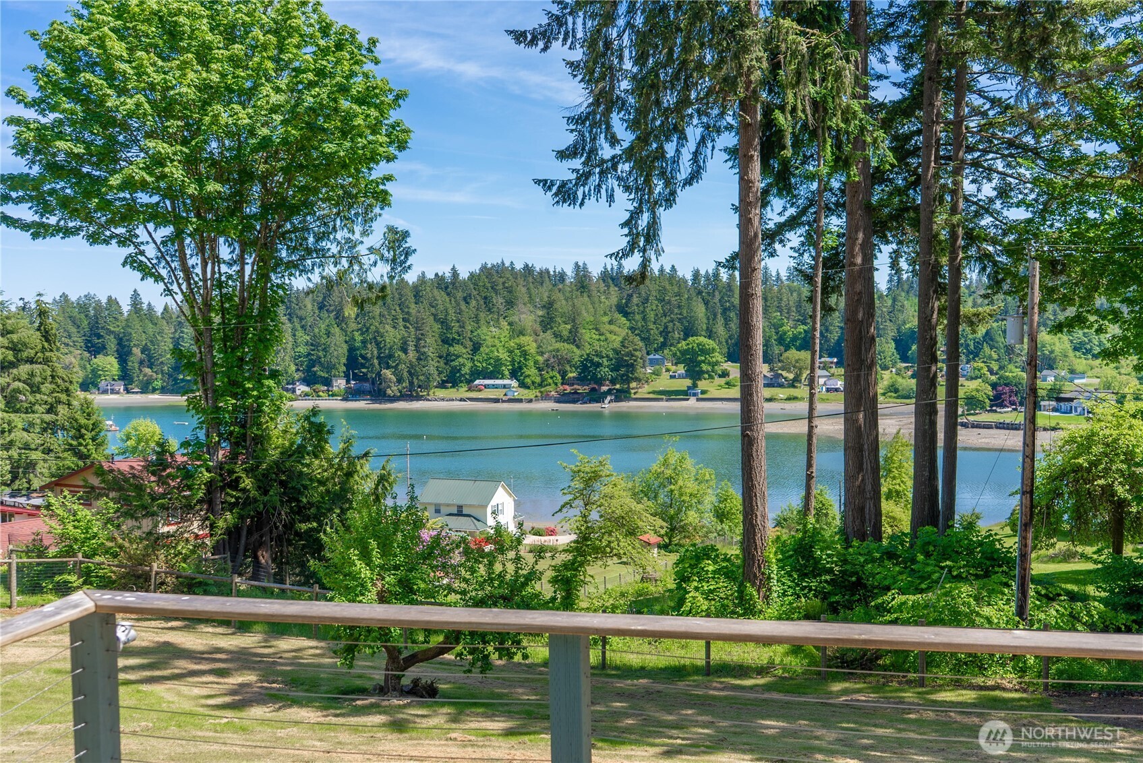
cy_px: 382
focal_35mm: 36
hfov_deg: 53.1
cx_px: 572
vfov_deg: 36.9
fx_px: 1144
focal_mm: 36
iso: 80
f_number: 7.1
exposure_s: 1/100
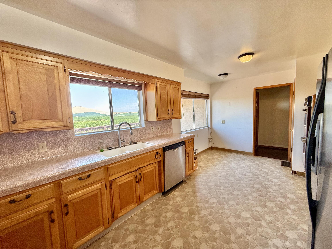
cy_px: 124
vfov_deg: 85.7
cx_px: 166
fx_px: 134
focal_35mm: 14
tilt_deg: -3.0
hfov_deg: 102.1
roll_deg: +2.3
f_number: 2.2
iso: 64
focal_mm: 2.22
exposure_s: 1/120
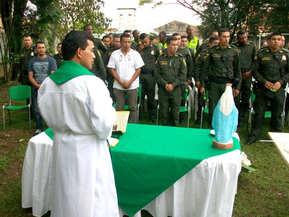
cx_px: 142
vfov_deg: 40.7
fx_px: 292
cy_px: 103
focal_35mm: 35
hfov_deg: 52.6
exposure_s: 1/125
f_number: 2.8
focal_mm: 5.7
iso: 64
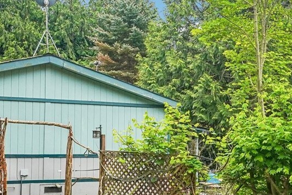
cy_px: 143
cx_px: 136
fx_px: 414
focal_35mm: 51
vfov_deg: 26.2
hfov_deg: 38.9
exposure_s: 1/500
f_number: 8
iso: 1600
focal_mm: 16
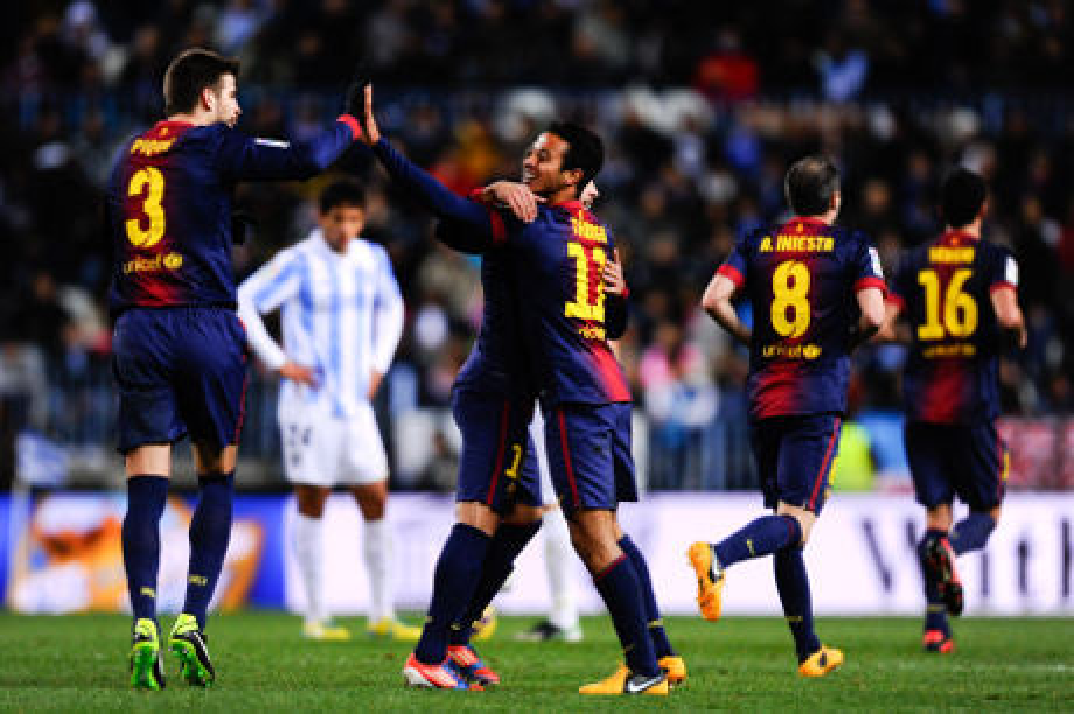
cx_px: 537
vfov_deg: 3.4
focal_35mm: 400
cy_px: 357
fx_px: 11924
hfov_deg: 5.2
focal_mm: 400
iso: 2000
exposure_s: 1/1250
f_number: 2.8
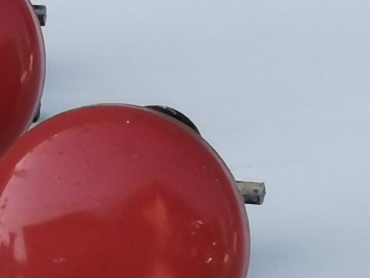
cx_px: -286
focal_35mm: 675
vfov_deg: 2.2
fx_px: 7215
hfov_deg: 2.9
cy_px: 150
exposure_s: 1/252
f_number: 2.4
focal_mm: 7.48
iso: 50
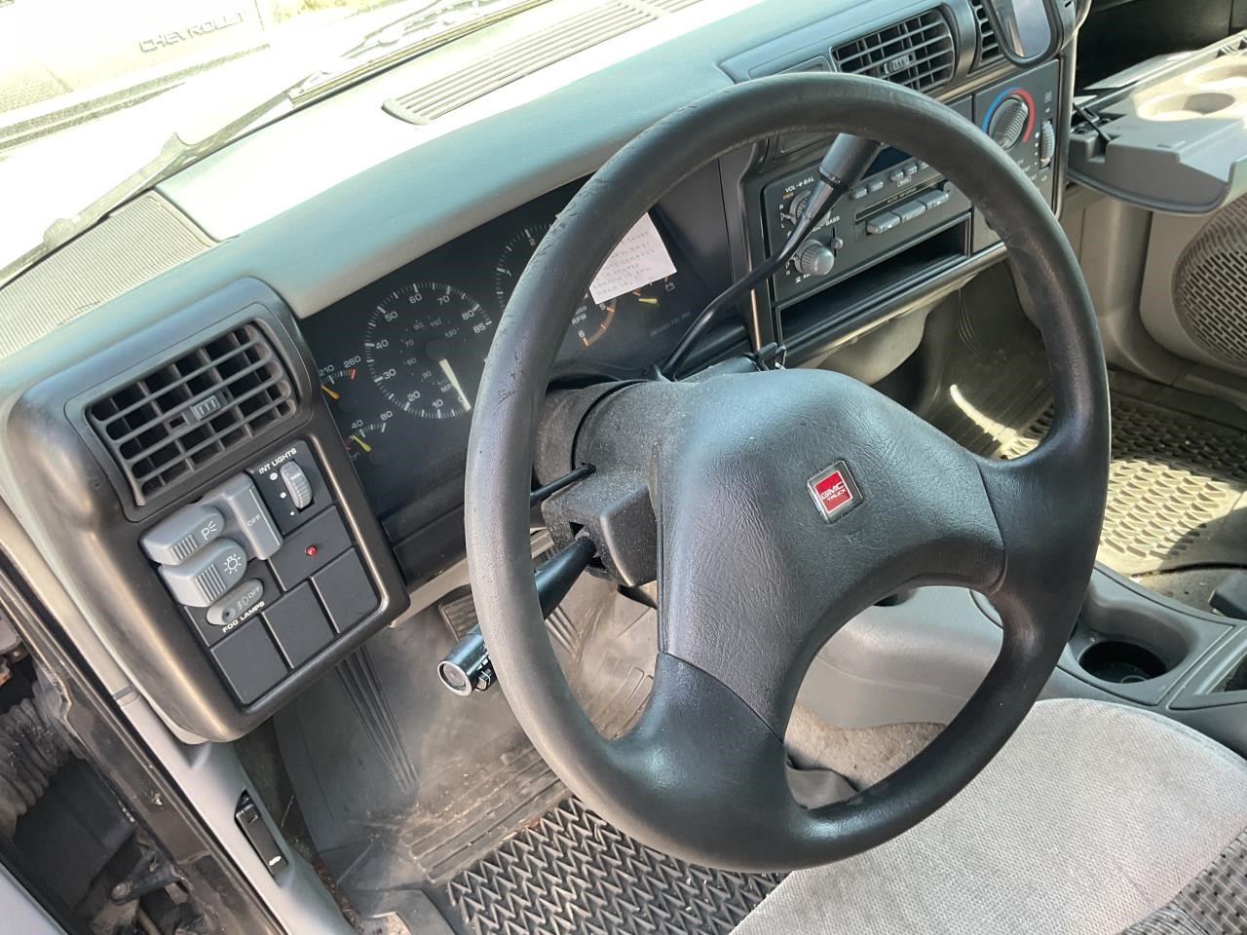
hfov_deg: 61.7
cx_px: 624
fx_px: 1045
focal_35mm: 29
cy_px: 468
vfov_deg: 48.2
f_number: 1.8
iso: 50
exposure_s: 1/120
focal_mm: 3
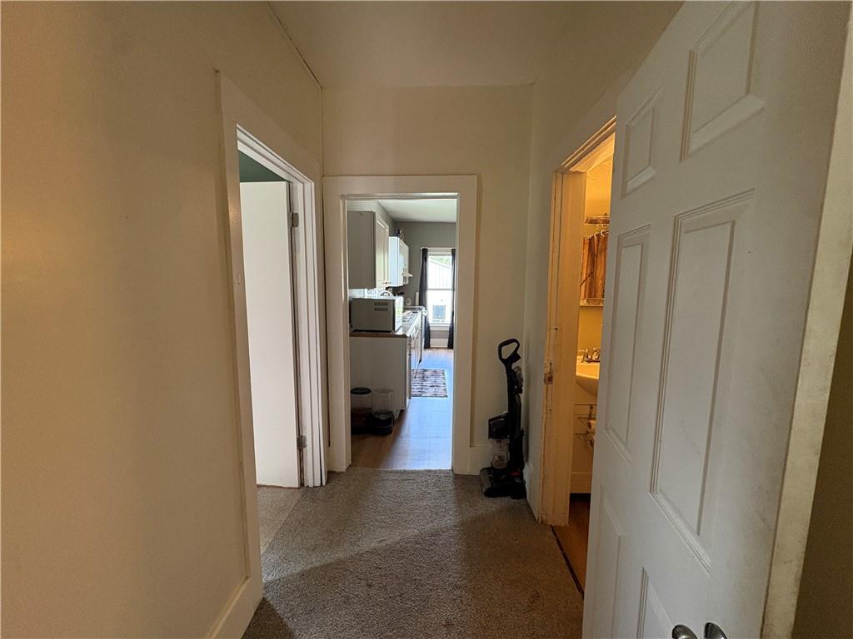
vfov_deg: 85.7
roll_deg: -0.3
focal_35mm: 14
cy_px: 320
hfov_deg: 102.1
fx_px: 345
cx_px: 426
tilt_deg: -7.6
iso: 320
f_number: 2.2
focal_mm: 2.22
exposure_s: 1/60
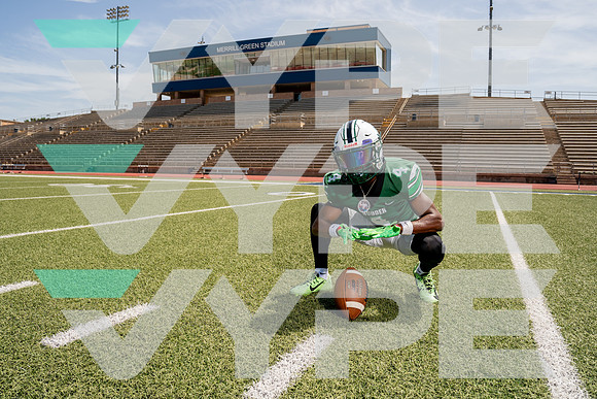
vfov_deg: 47.5
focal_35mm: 27
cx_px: 295
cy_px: 198
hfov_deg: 66.7
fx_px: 453
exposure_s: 1/1600
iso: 100
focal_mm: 25
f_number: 5
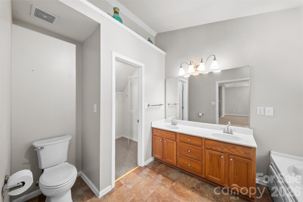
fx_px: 101
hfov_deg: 112.6
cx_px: 152
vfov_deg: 90.1
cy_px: 101
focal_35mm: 12
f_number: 9
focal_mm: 12
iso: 250
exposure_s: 1/1.67
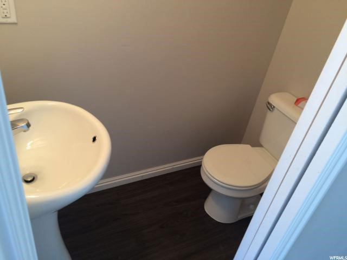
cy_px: 130
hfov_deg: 61.7
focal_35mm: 29
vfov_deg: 48.2
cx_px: 174
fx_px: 291
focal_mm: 4.15
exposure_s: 1/30
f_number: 2.2
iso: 64
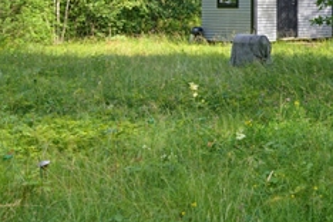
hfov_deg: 27.6
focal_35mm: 68
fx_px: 629
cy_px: 28
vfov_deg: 19.7
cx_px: 346
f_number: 8
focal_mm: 30
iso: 200
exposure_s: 1/80
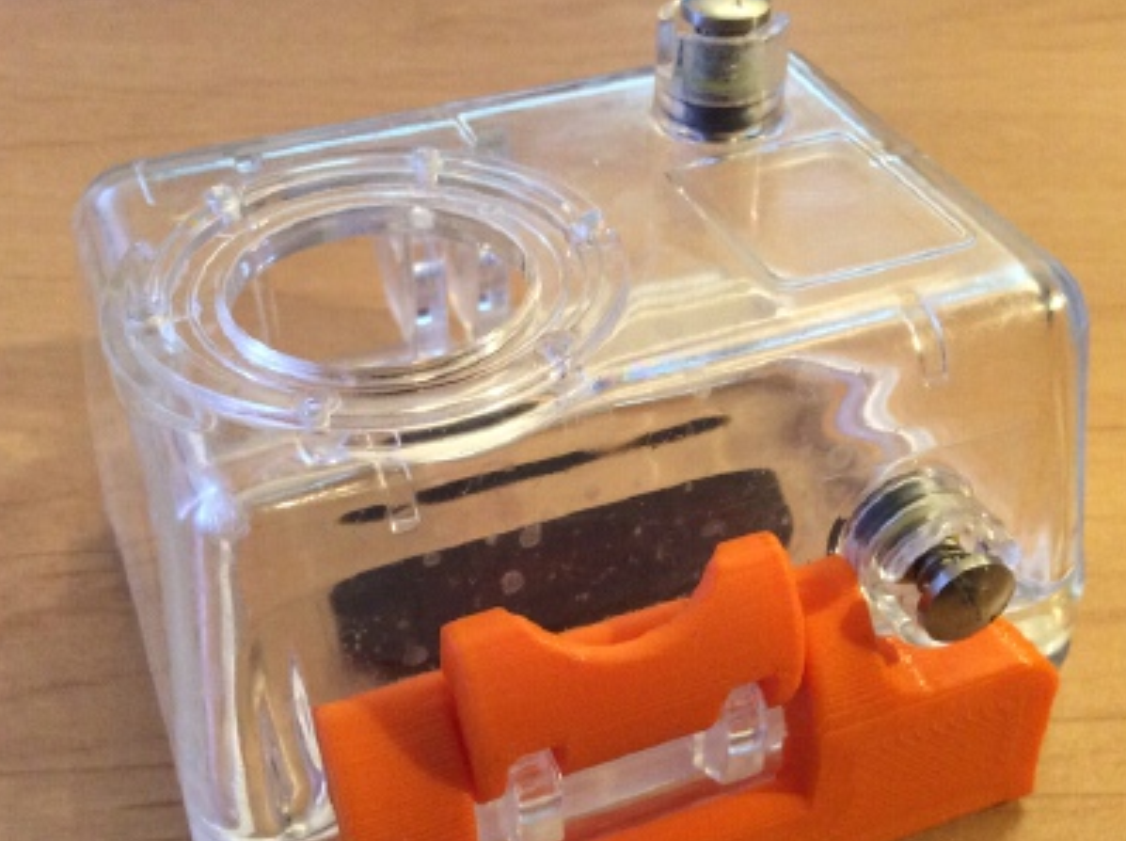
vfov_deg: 33.4
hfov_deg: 43.9
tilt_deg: -44.6
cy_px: 491
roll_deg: +0.6
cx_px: 581
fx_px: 1397
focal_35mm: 43
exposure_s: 1/25
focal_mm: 3.3
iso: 250
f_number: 2.4
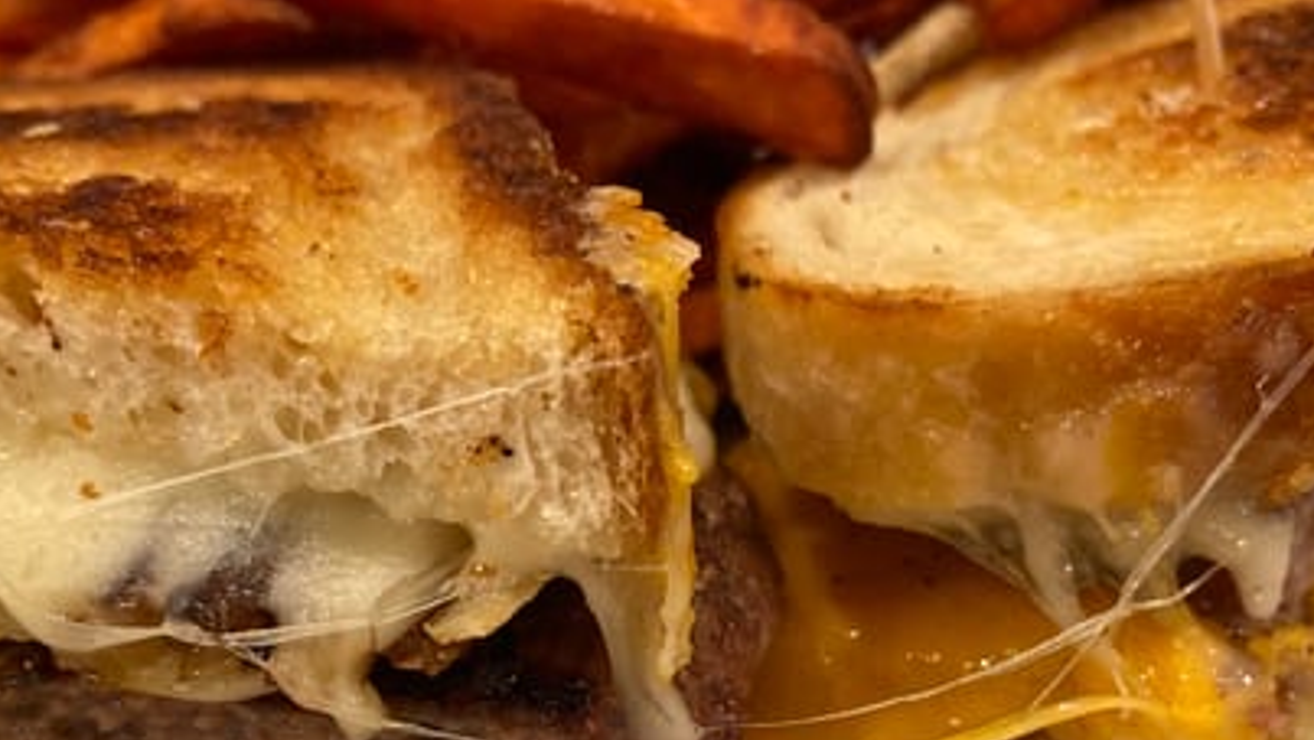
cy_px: 570
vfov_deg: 26.2
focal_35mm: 45
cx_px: 694
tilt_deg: -31.3
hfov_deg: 45.4
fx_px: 1568
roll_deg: +2.7
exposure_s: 1/60
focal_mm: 4.25
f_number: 1.8
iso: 400
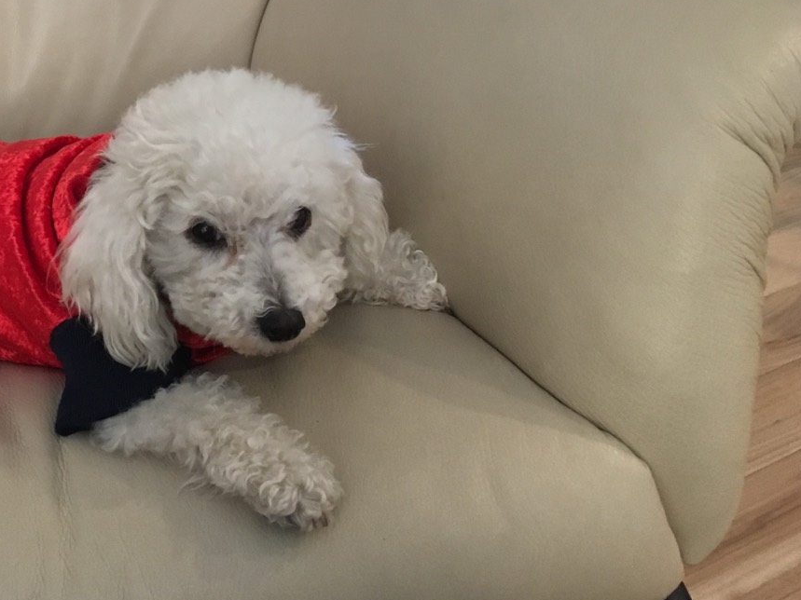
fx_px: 1249
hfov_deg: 33.9
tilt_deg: -21.3
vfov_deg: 26.4
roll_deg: +9.3
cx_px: 103
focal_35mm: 54
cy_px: 100
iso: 160
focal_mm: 4.15
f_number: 2.2
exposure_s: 1/30
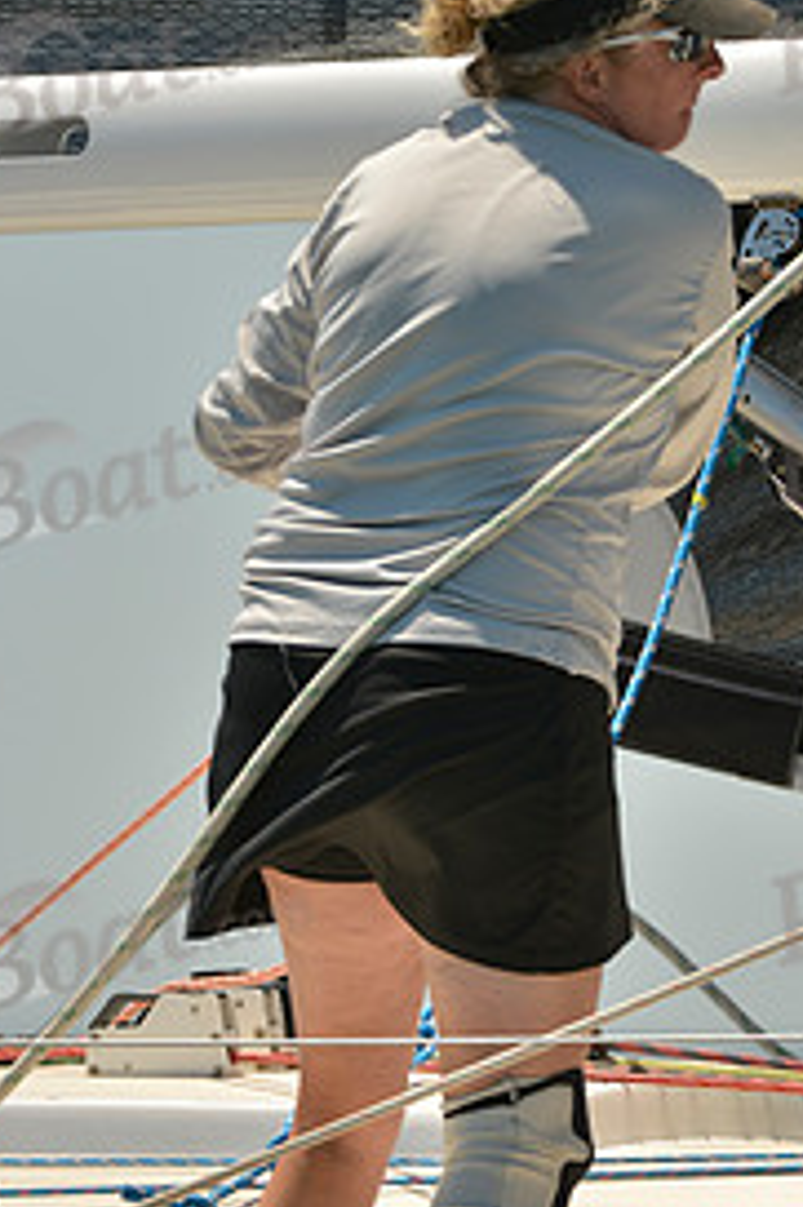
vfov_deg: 2.4
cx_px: 543
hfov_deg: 1.6
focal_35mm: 853
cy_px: 683
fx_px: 28574
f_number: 5
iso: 200
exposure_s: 1/1600
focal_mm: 400
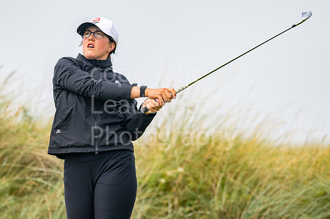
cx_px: 143
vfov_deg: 2.7
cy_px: 97
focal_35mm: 516
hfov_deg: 4.0
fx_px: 4728
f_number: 5
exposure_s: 1/1250
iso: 200
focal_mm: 300
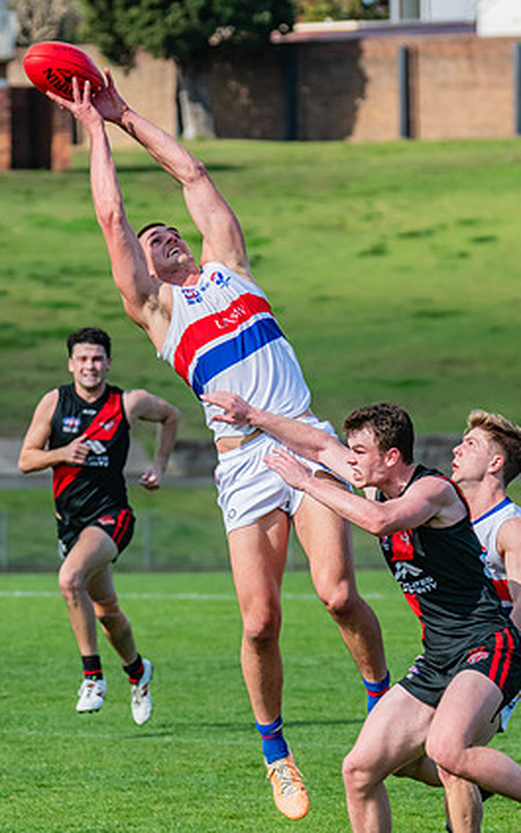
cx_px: 122
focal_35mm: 396
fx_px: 8996
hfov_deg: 3.3
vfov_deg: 5.3
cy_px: 415
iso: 800
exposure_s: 1/1600
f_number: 8
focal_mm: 240
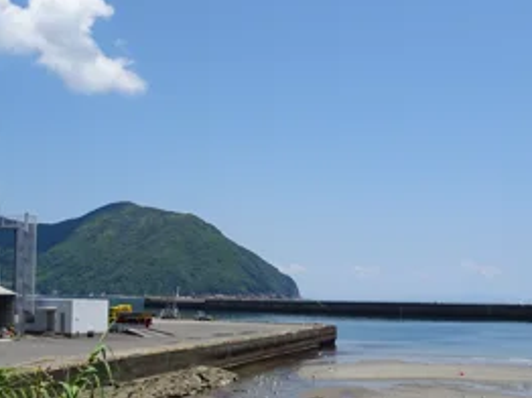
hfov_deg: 43.0
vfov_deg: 32.5
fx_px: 676
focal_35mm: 44
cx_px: 274
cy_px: 266
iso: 80
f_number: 3.5
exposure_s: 1/1250
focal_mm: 4.1
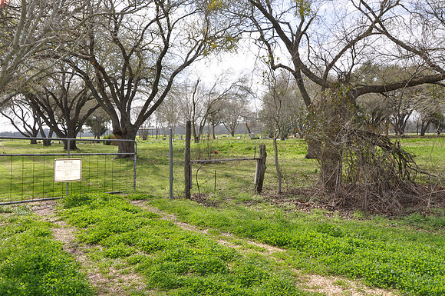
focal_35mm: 32
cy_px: 148
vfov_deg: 41.6
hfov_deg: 59.6
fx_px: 389
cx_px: 222
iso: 200
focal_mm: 21
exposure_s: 1/200
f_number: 8
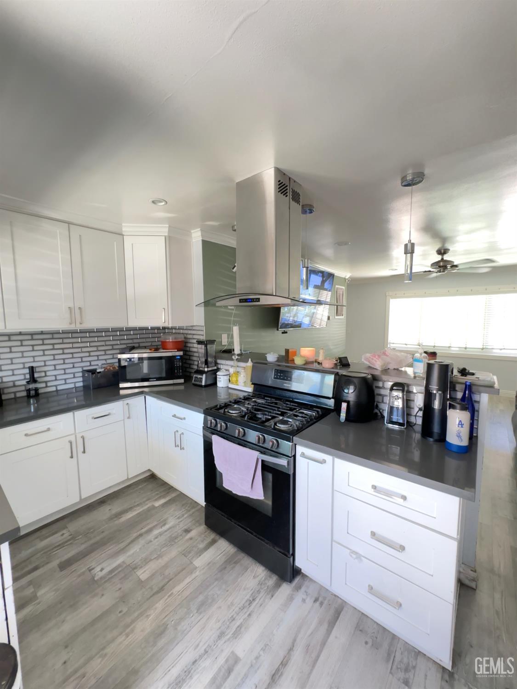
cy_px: 344
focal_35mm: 14
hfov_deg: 85.7
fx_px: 279
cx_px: 258
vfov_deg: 102.1
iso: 250
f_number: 2.2
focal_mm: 2.22
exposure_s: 1/94
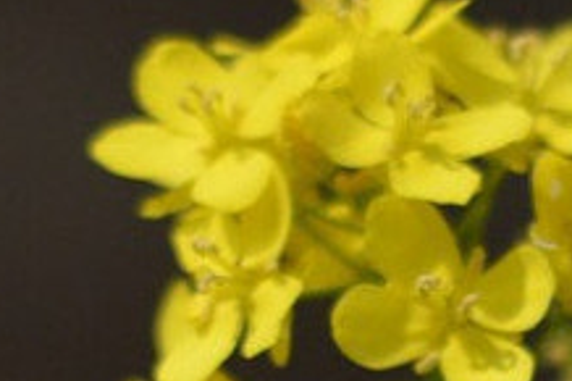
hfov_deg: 3.8
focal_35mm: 550
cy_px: 822
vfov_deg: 2.5
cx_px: 362
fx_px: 8732
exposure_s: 1/1600
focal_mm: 50
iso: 200
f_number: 2.8
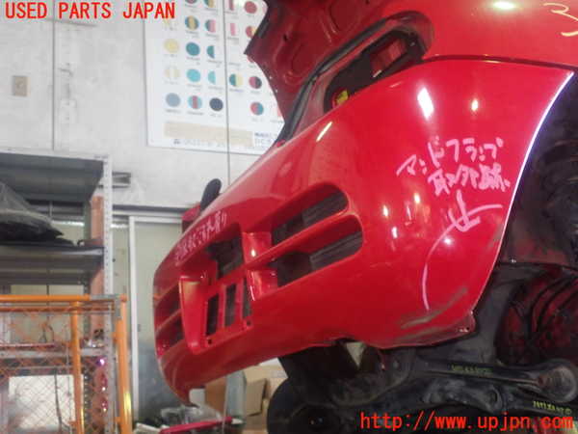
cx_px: 289
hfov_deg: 40.4
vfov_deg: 30.9
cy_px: 217
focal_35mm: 47
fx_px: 785
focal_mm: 8.4
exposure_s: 1/50
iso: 800
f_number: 3.1
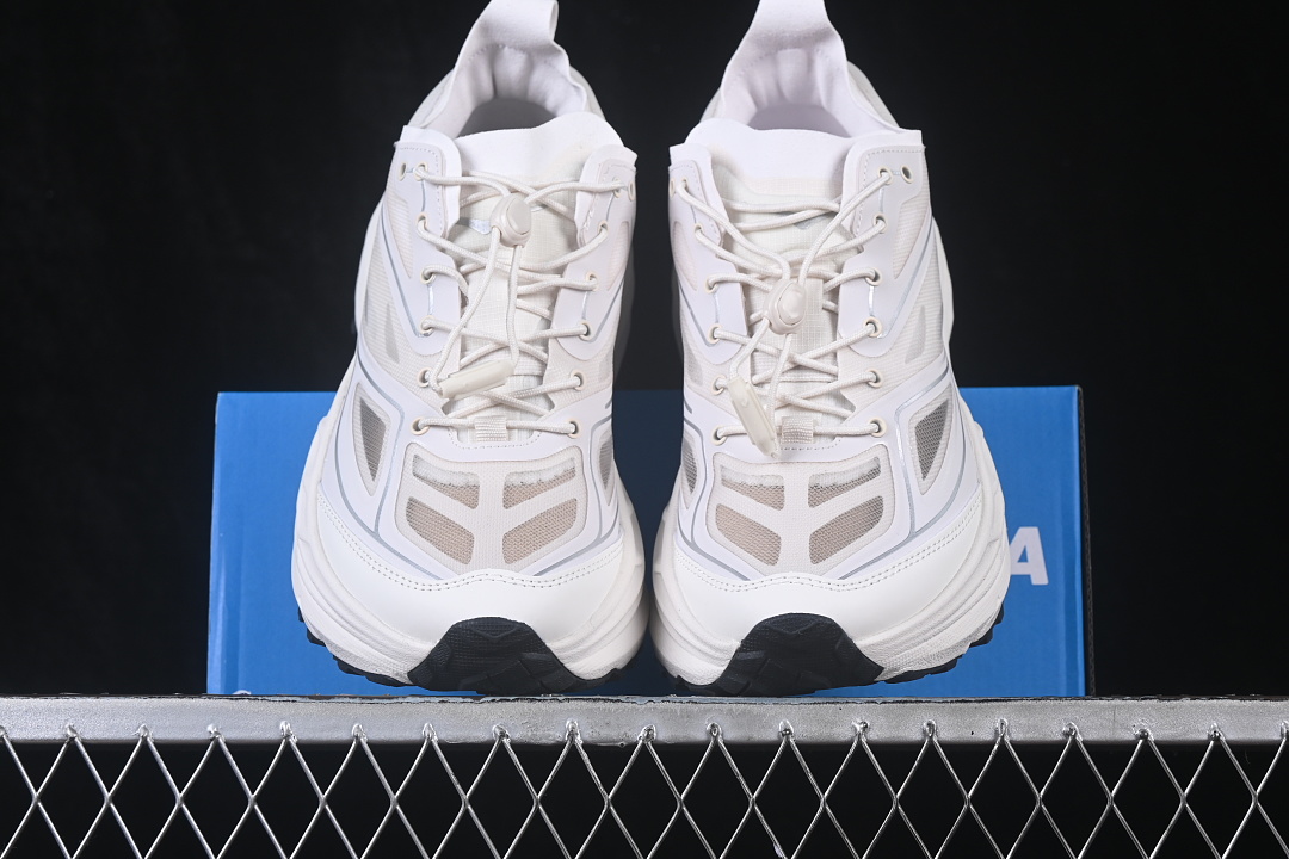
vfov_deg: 18.2
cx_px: 644
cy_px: 430
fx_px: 2685
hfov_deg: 27.0
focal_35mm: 75
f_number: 8
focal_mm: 50
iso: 160
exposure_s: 1/80
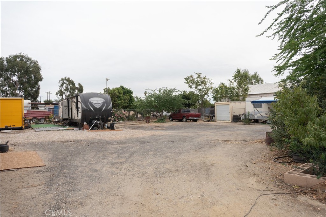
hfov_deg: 73.7
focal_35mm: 24
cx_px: 163
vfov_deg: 53.1
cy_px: 108
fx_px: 217
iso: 80
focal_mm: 16
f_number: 3.5
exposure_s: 1/640
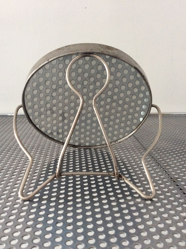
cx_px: 93
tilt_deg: -15.2
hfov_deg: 44.1
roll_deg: -0.4
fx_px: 230
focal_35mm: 32
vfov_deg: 56.9
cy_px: 124
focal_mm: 3.3
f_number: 2.4
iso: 160
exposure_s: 1/25
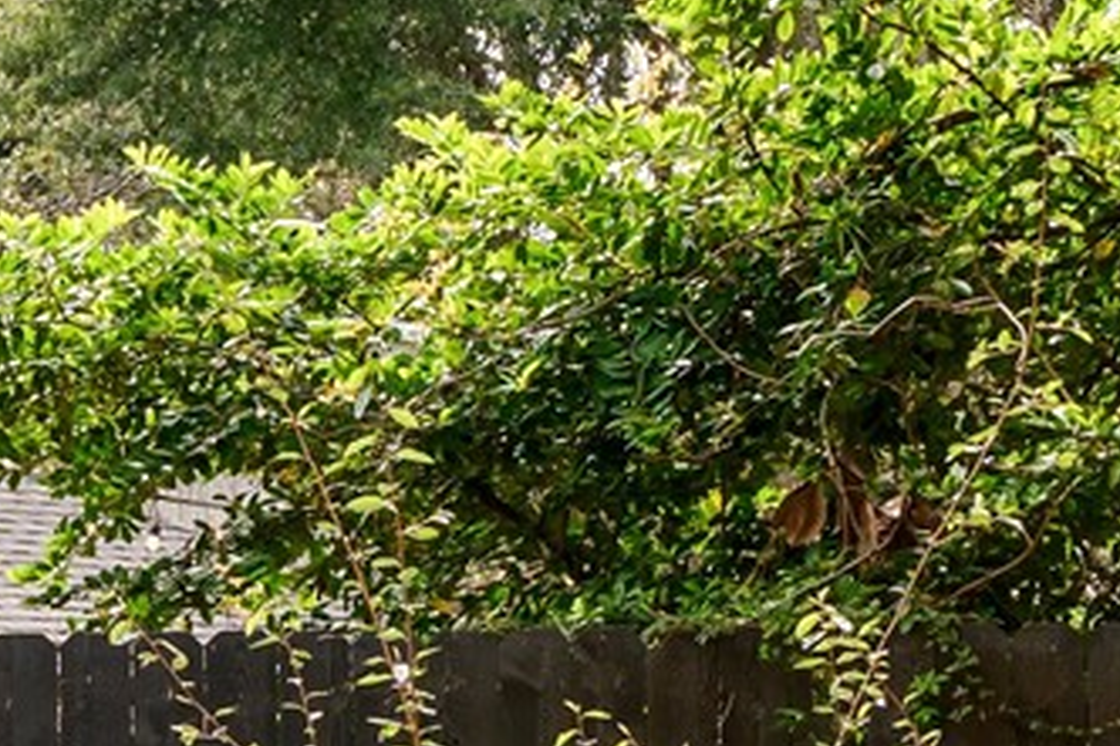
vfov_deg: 6.0
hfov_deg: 9.0
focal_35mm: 229
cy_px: 955
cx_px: 641
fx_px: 7121
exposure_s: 1/25
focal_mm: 35
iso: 200
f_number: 9
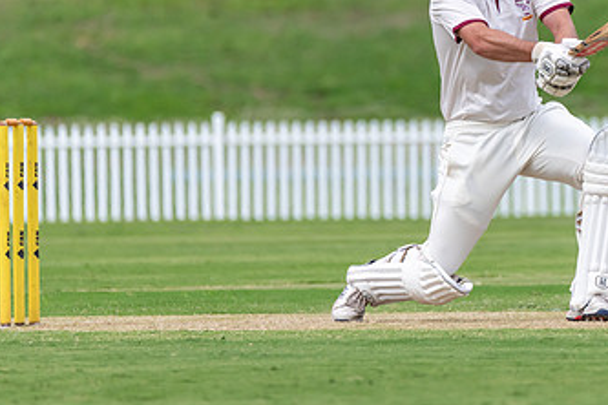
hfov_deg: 2.2
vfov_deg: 1.5
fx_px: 15655
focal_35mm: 927
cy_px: 101
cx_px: 545
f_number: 6.3
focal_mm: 460
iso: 500
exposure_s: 1/1600
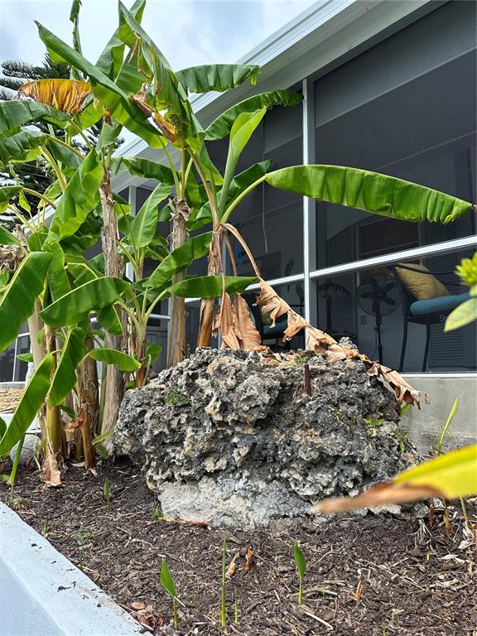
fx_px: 441
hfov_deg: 56.8
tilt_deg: +7.9
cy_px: 318
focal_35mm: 24
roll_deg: -1.3
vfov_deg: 71.6
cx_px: 238
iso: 80
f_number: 1.78
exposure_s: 1/1692
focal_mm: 6.86
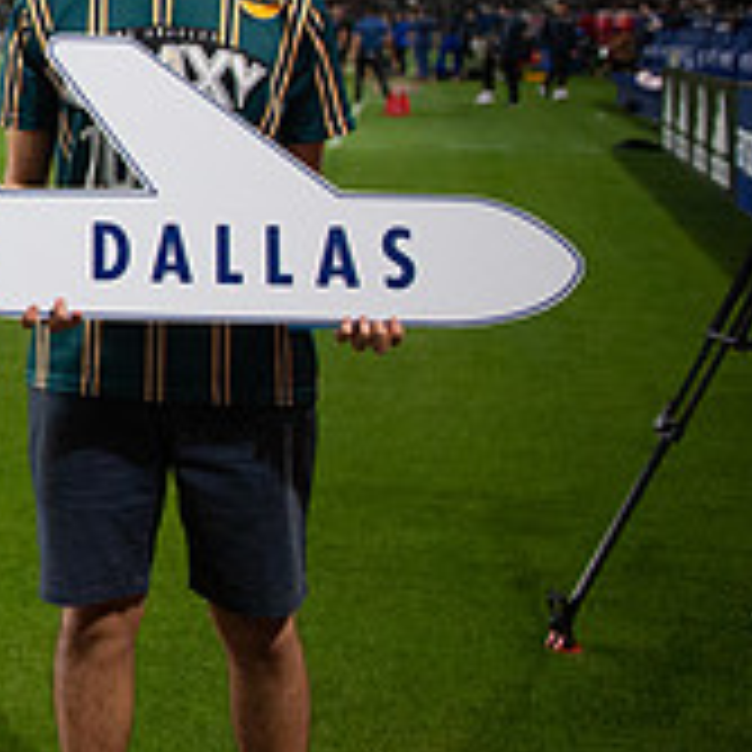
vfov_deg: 24.0
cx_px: -495
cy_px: 153
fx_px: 1745
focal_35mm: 71
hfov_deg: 19.7
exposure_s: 1/1600
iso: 2500
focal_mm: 24
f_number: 2.8
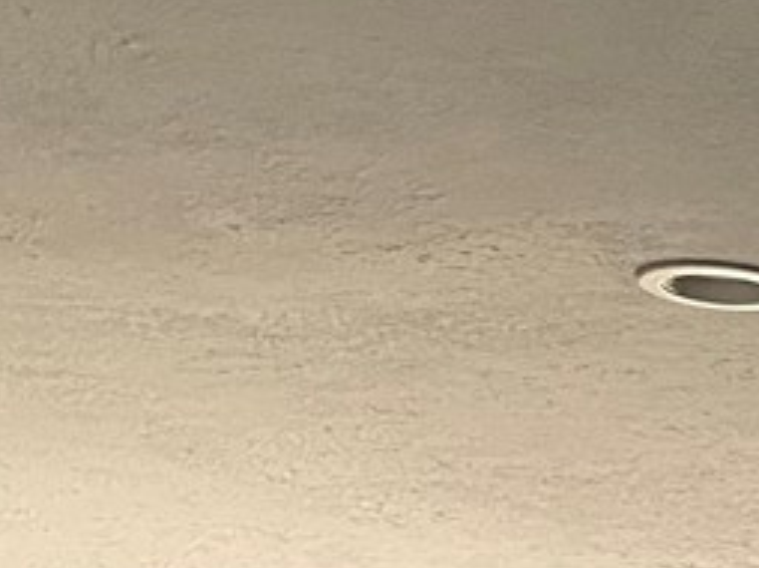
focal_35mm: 164
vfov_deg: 8.1
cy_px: 1489
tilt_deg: -2.1
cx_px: 2029
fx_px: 3593
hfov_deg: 10.0
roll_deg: -1.0
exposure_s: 1/60
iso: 200
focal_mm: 4.25
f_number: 1.8
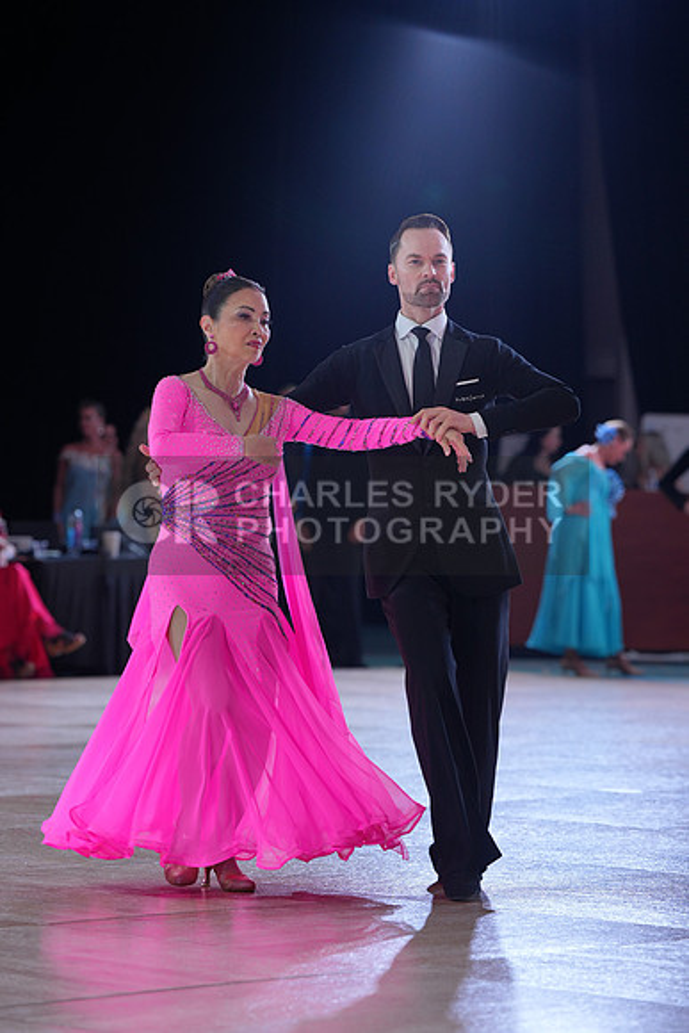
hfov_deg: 9.9
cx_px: 344
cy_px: 516
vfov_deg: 14.8
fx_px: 3988
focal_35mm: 139
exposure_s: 1/250
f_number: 4
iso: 400
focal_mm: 139
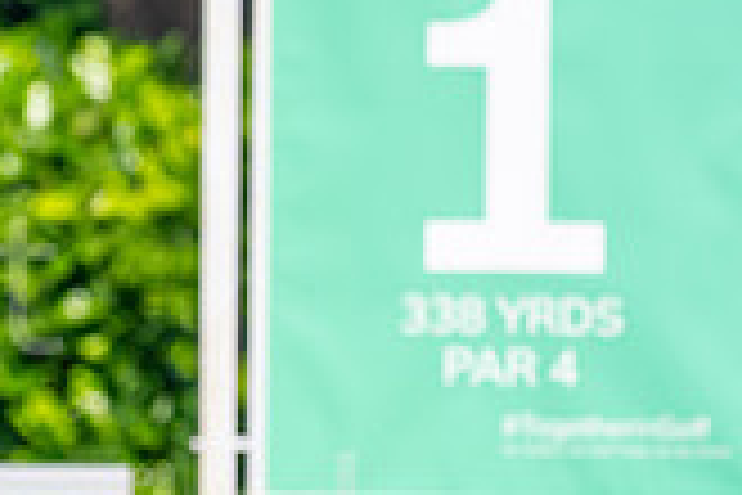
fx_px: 21722
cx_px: -216
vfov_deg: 1.3
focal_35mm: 1054
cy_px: 574
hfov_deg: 2.0
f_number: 5
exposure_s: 1/4000
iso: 200
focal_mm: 300
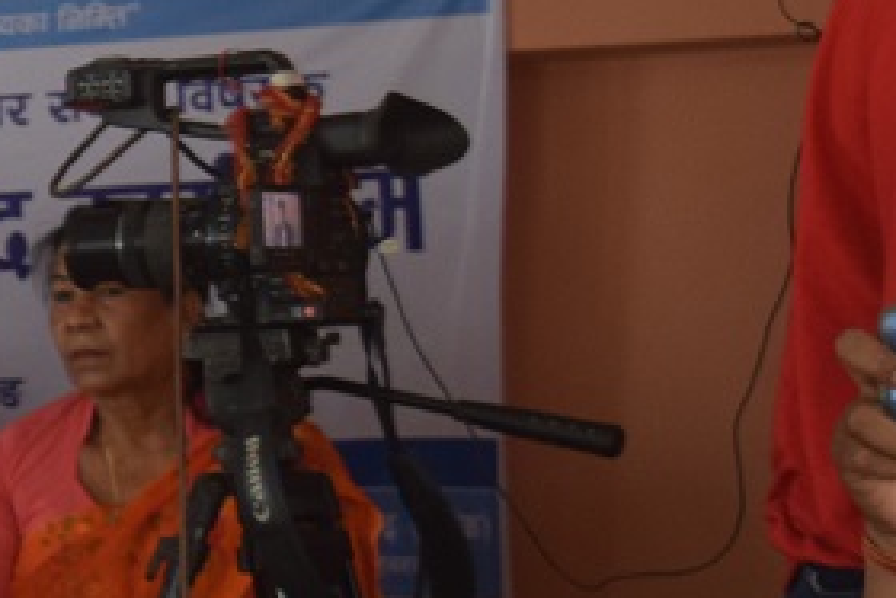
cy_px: 472
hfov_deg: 11.6
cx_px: -646
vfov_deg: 8.3
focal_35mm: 166
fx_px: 4128
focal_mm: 31
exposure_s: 1/60
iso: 900
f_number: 4.2
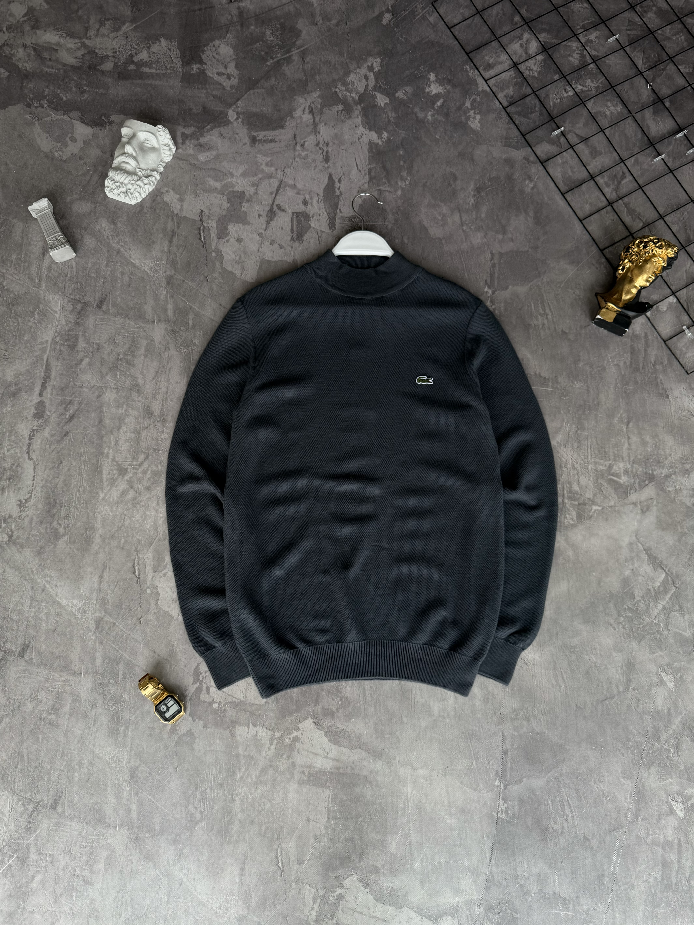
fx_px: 642
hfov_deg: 56.8
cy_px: 462
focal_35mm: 24
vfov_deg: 71.6
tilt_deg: -79.2
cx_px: 347
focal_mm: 6.76
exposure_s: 1/313
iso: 80
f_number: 1.78
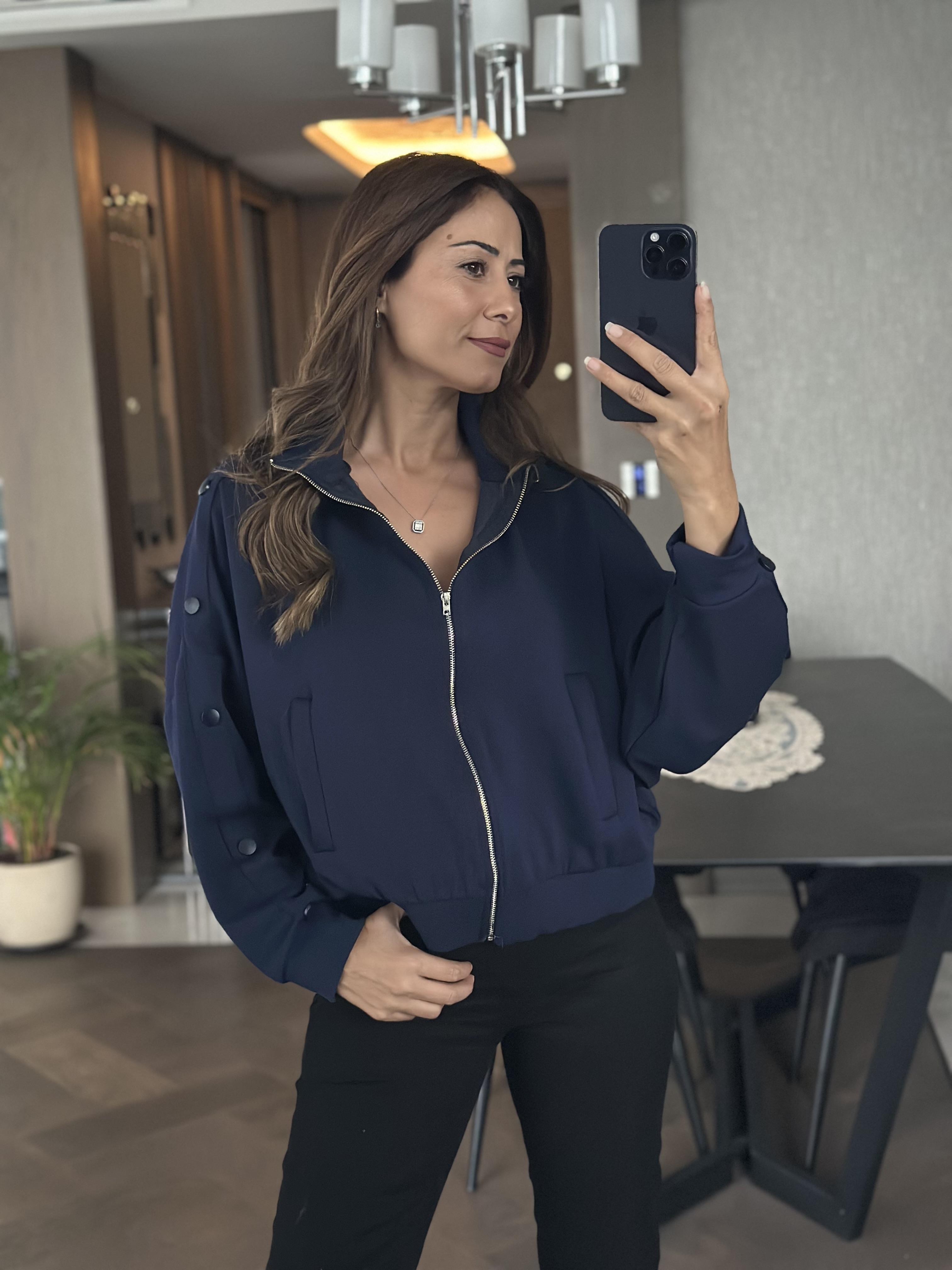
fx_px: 1760
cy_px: 635
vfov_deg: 39.7
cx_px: 476
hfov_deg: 30.3
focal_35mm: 48
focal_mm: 6.86
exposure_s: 1/30
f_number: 1.78
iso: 800
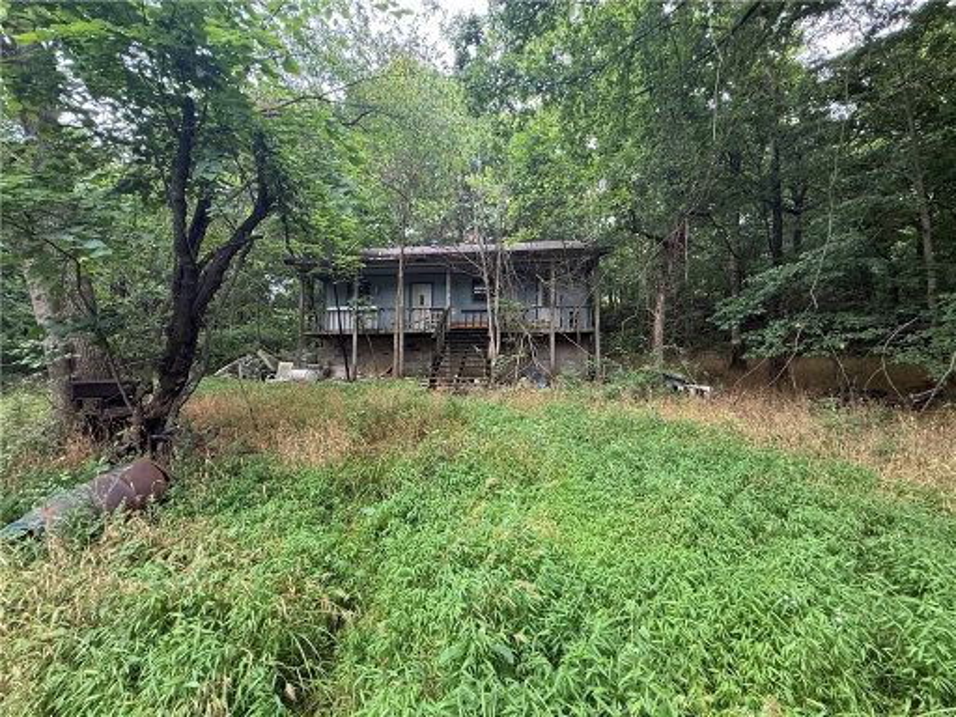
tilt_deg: +3.8
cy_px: 358
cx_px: 478
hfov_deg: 102.1
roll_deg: -0.9
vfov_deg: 85.7
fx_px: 387
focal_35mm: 14
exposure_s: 1/99
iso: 160
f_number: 2.2
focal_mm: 2.22
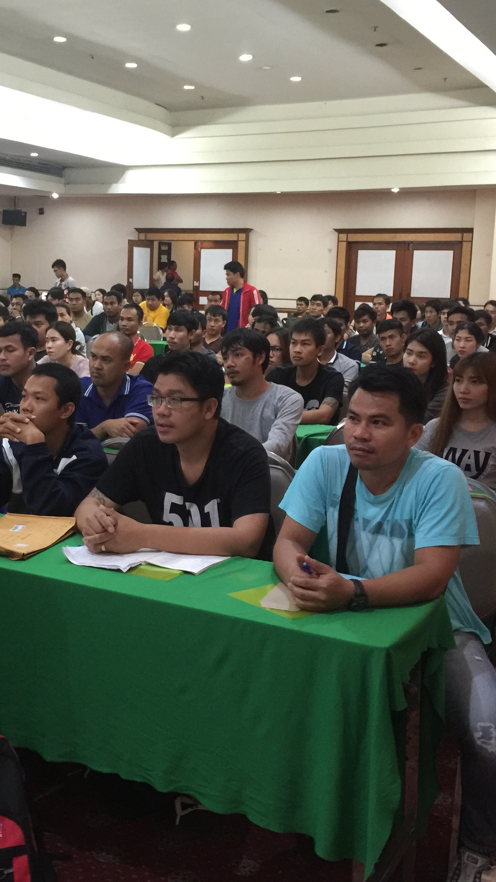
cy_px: 436
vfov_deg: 47.4
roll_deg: -1.4
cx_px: 140
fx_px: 1005
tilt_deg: -9.5
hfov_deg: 27.4
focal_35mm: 43
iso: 160
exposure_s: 1/8
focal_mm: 4.15
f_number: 2.2
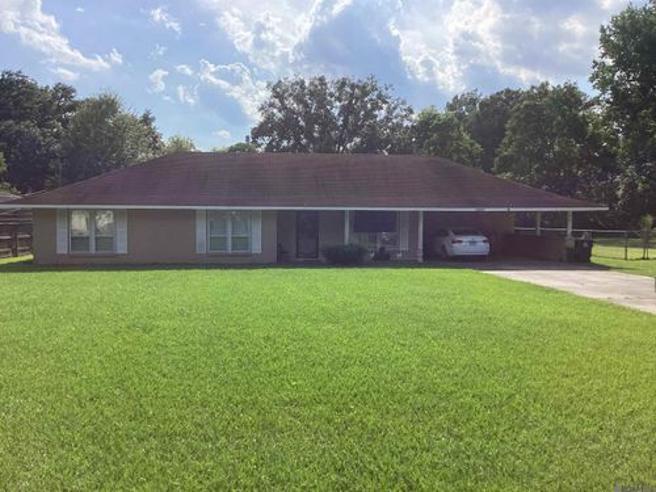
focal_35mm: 31
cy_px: 246
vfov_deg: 45.4
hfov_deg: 58.4
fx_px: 587
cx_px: 328
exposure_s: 1/1773
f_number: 2.4
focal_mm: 3.3
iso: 25
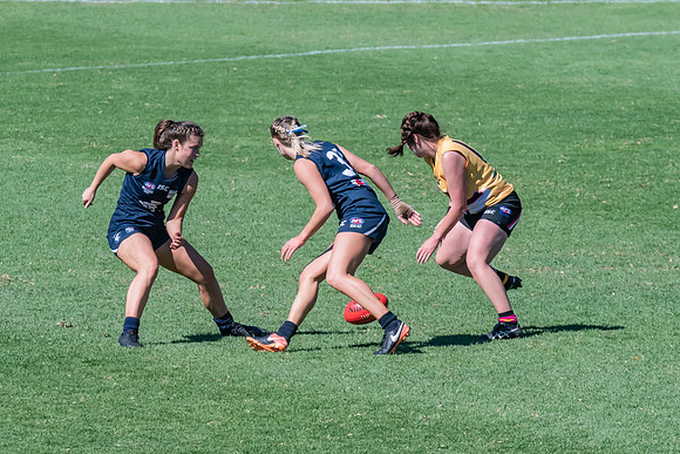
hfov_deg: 2.7
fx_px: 14650
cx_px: 284
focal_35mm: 775
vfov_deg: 1.8
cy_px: 263
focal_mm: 300
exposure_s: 1/2000
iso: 800
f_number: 10
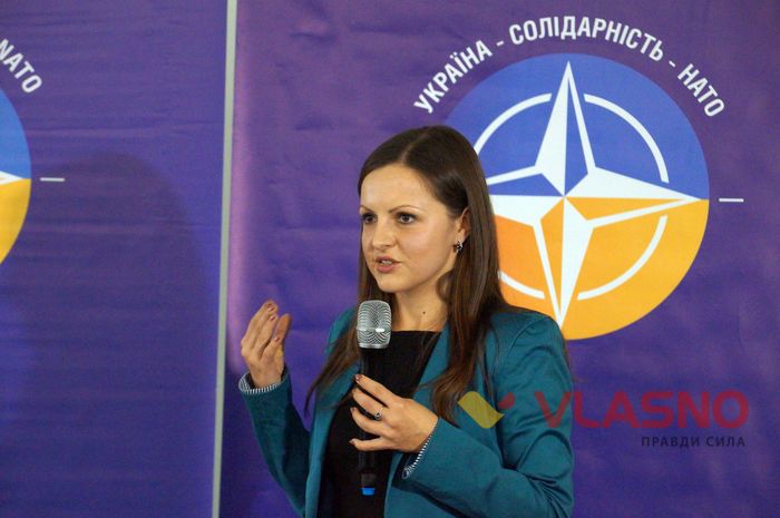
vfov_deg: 10.1
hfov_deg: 15.2
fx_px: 2922
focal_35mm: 135
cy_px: 259
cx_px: 390
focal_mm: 90
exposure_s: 1/125
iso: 3200
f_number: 5.6
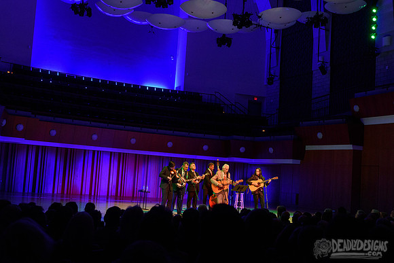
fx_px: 434
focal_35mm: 40
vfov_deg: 33.7
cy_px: 144
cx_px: 185
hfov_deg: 48.8
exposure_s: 1/160
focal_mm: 36
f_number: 5
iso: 2500
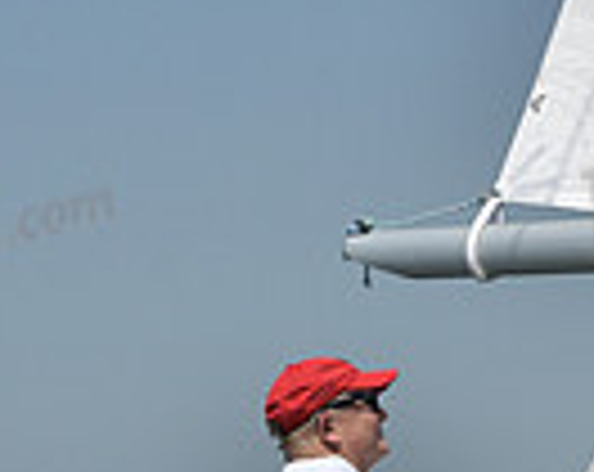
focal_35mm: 455
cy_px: 852
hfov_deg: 4.3
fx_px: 7981
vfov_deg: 3.4
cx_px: 351
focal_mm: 110
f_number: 10
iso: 250
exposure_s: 1/1250
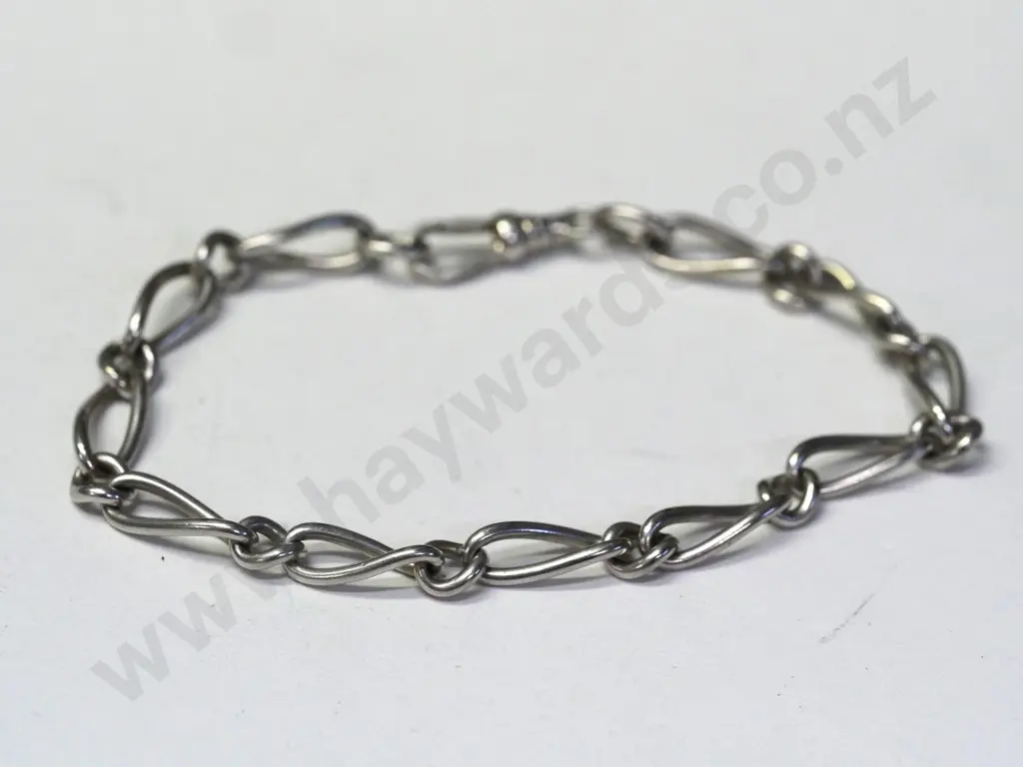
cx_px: 512
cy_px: 384
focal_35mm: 120
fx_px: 3546
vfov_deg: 12.3
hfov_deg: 16.4
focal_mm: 60
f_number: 5
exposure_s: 1/200
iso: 1600
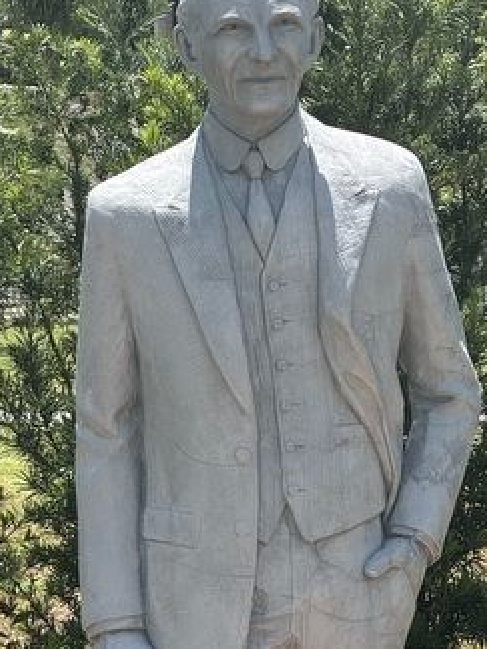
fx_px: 3564
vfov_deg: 10.4
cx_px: 325
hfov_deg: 7.8
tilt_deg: -5.0
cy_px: 565
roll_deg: +0.5
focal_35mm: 190
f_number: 2.8
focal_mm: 9
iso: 25
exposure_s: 1/479
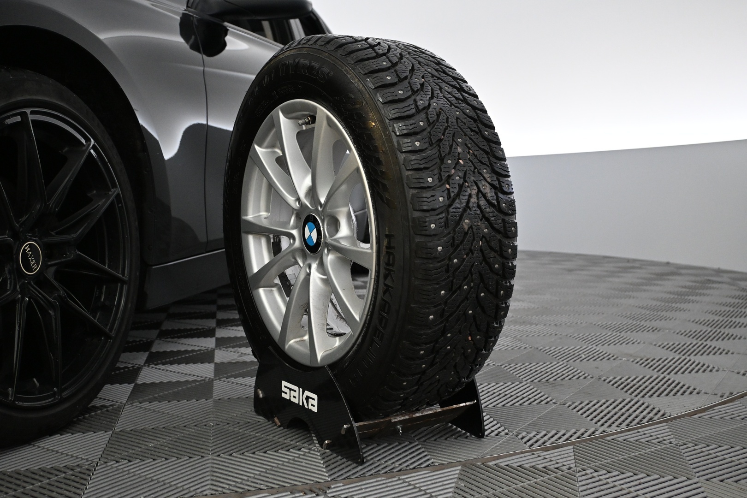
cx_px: 374
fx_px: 716
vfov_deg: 38.4
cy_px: 249
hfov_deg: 55.1
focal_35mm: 34
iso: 2000
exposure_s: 1/125
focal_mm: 23
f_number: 4.2
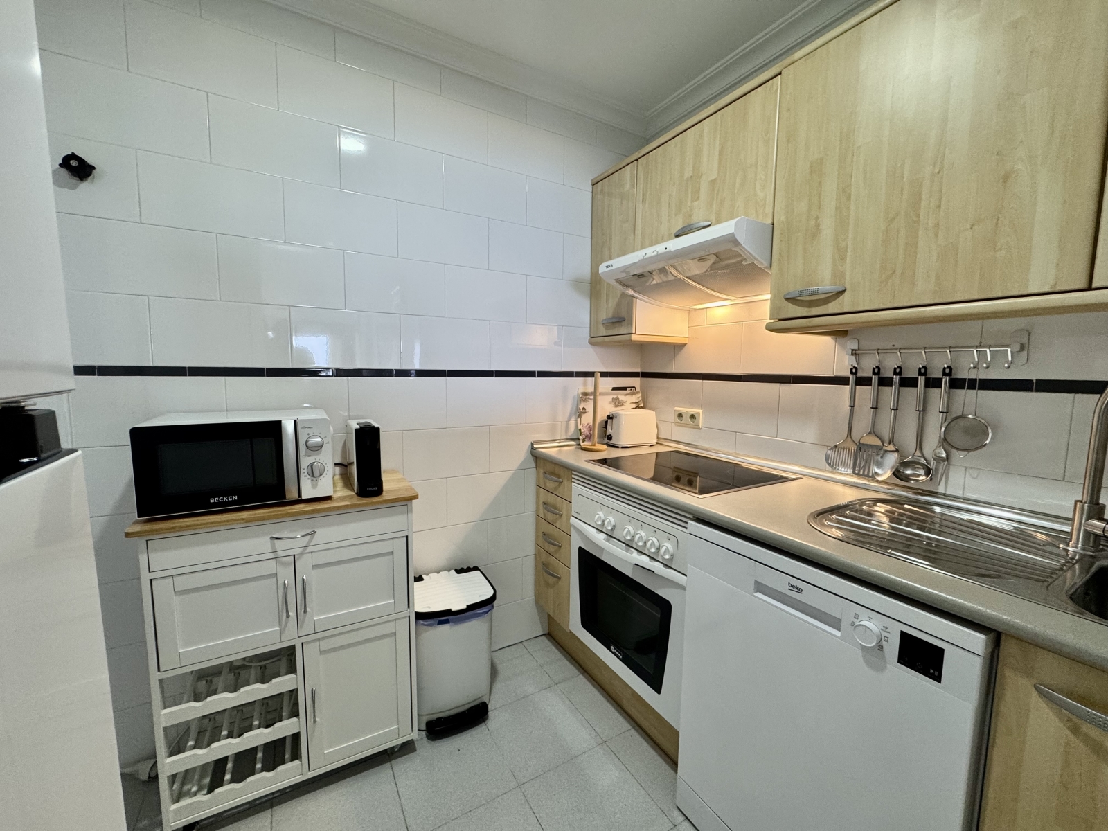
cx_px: 554
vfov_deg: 85.7
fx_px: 448
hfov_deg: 102.1
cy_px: 416
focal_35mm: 14
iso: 200
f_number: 2.2
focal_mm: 2.22
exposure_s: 1/50
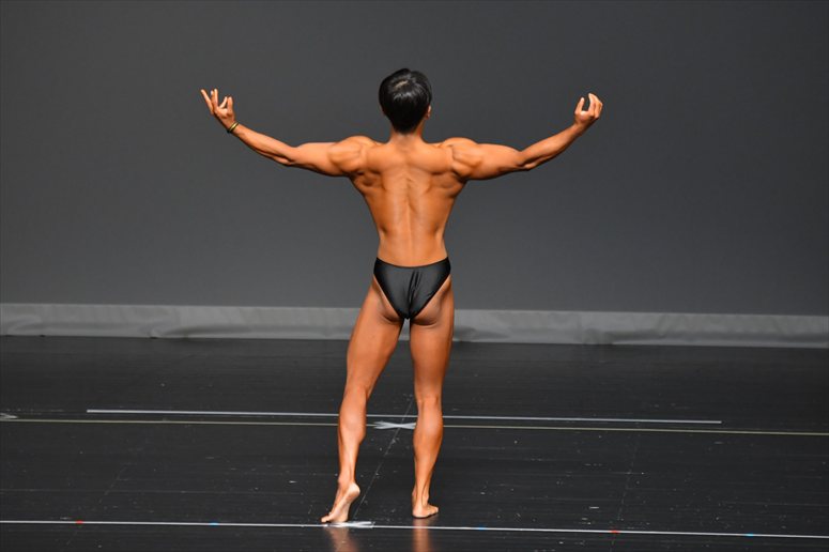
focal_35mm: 315
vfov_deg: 4.4
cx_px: 414
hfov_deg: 6.5
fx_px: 7250
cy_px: 276
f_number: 5.6
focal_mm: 210
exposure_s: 1/400
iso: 2500
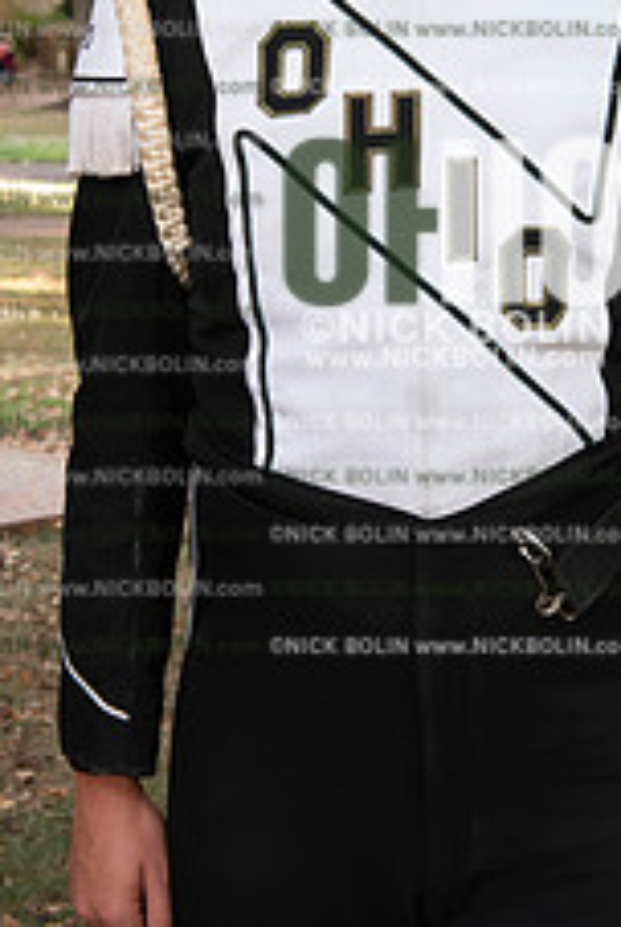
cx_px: 453
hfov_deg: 15.0
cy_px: 253
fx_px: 2347
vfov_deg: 22.2
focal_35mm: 91
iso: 800
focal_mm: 46
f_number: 8
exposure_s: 1/100
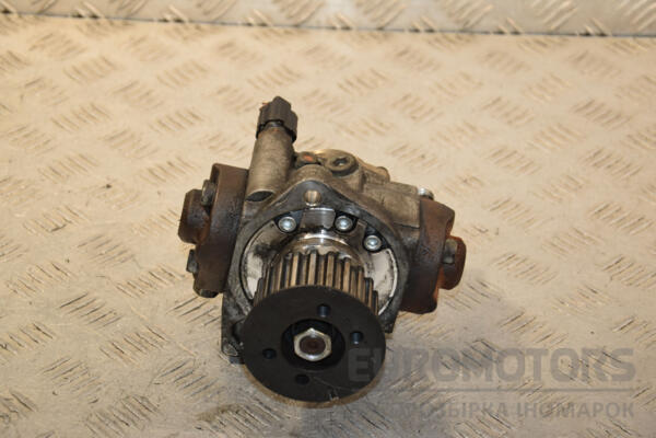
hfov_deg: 20.6
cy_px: 219
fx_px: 1804
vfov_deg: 13.8
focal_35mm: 99
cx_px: 328
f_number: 6.3
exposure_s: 1/200
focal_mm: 66
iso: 800
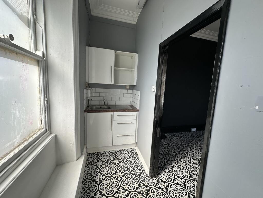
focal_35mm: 14
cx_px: 132
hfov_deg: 102.1
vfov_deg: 85.7
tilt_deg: -6.0
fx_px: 106
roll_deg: -3.4
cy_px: 99
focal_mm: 2.22
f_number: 2.2
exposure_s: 1/226
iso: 40
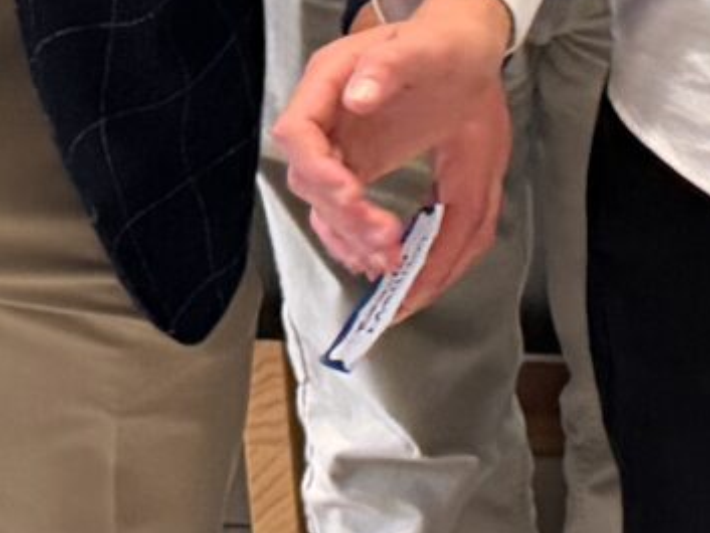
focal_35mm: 174
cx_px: 1382
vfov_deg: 8.3
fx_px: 3570
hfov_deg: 10.5
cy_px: -282
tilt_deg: -16.1
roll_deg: -1.3
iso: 800
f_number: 1.78
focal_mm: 6.76
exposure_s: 1/60
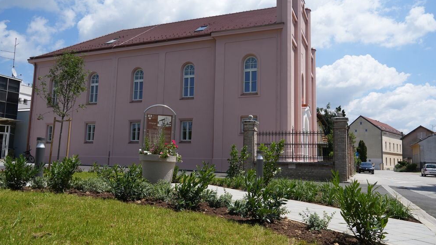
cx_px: 221
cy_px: 124
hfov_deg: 66.1
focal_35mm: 29
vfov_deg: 40.2
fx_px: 335
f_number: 8
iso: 100
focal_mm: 27
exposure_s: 1/320
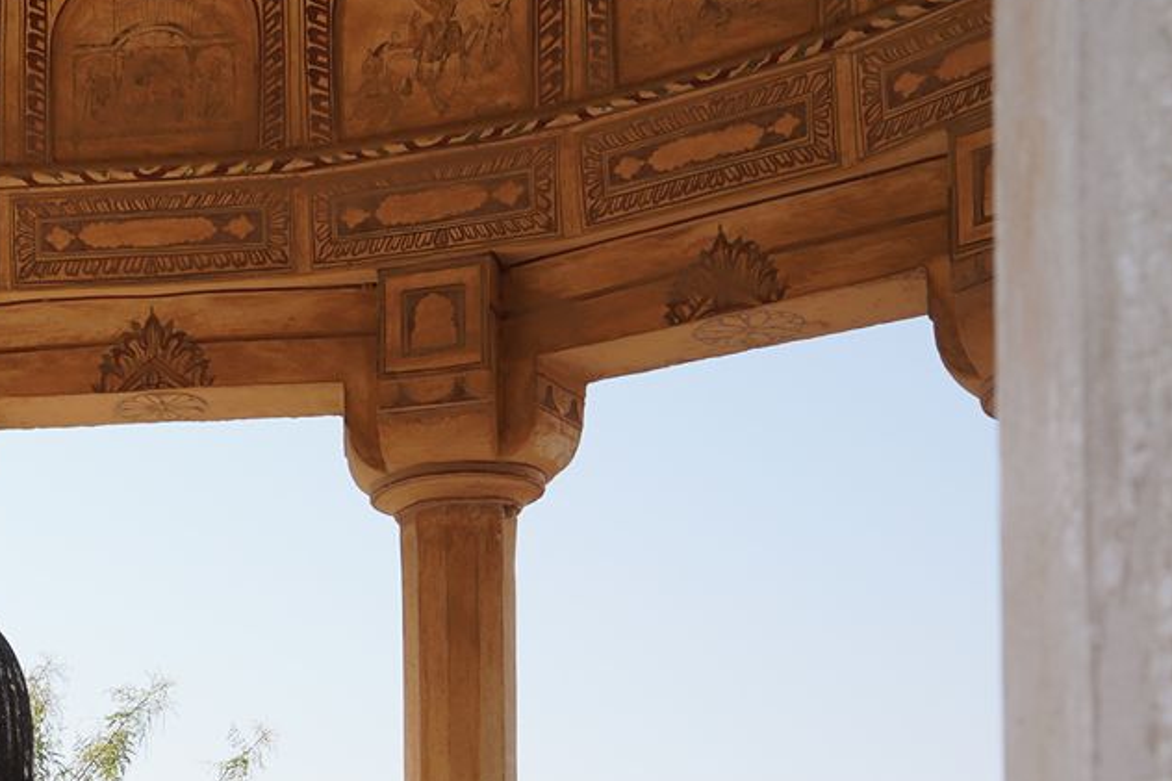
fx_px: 2473
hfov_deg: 25.2
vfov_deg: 16.8
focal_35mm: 76
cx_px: -39
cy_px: 1031
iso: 100
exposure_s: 1/125
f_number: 10
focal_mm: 24
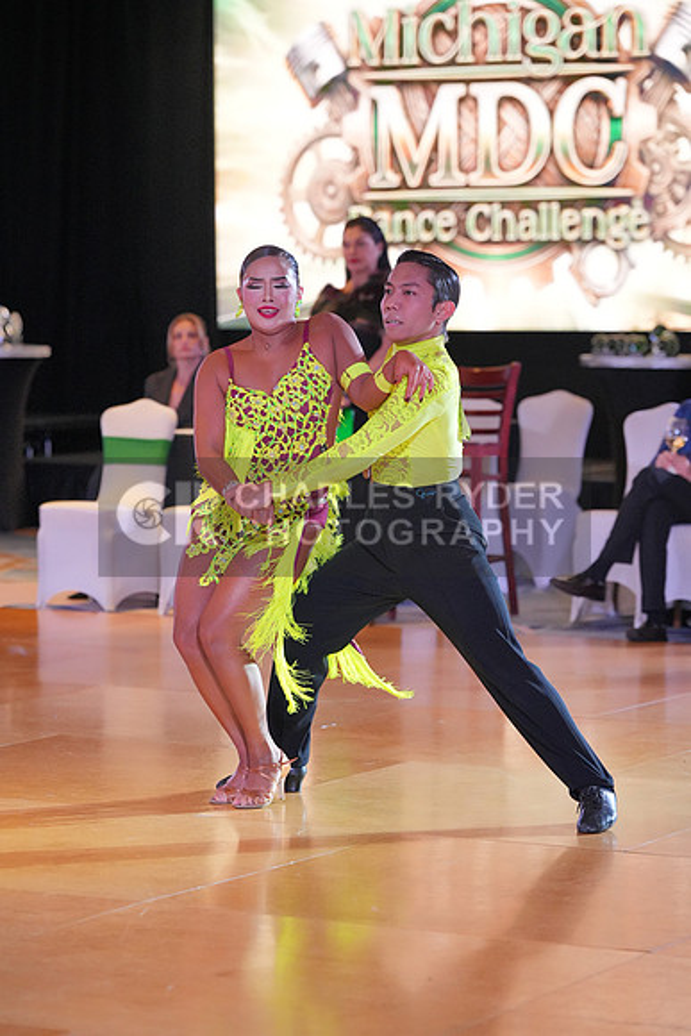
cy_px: 518
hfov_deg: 11.6
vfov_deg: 17.3
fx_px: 3395
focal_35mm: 118
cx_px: 346
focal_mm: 118
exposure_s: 1/500
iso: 5000
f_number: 3.5
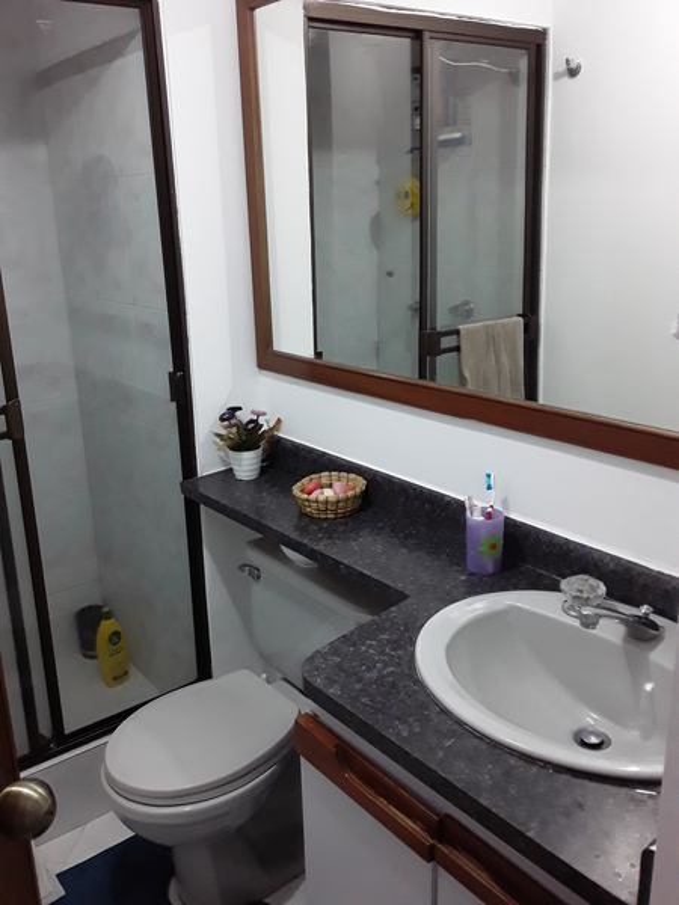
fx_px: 811
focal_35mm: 31
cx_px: 340
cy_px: 452
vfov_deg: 58.4
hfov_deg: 45.4
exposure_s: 1/30
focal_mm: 3.3
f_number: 2.2
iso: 200
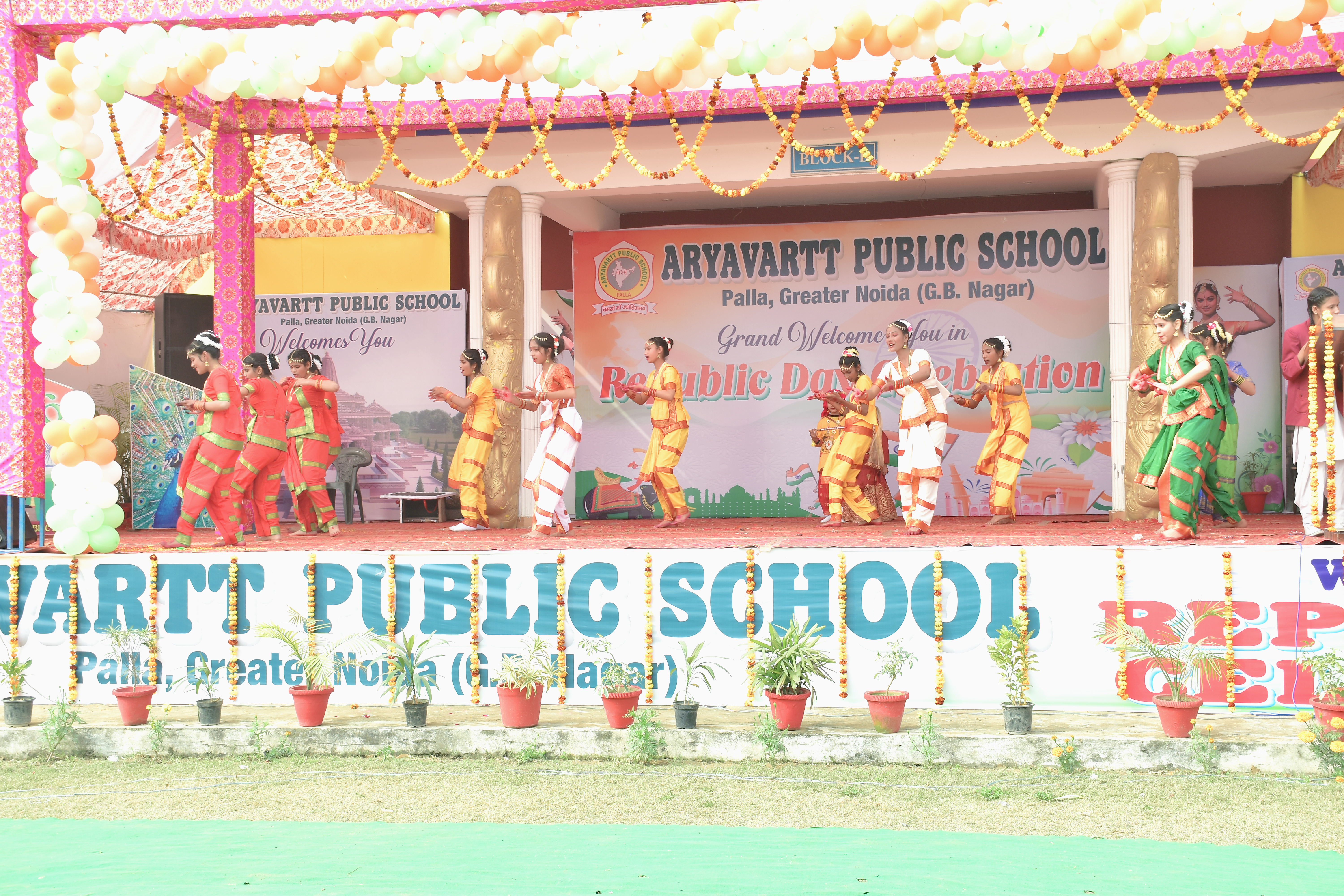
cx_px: 672
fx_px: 1792
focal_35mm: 48
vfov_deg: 28.1
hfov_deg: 41.1
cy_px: 448
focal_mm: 32
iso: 160
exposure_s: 1/125
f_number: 6.3
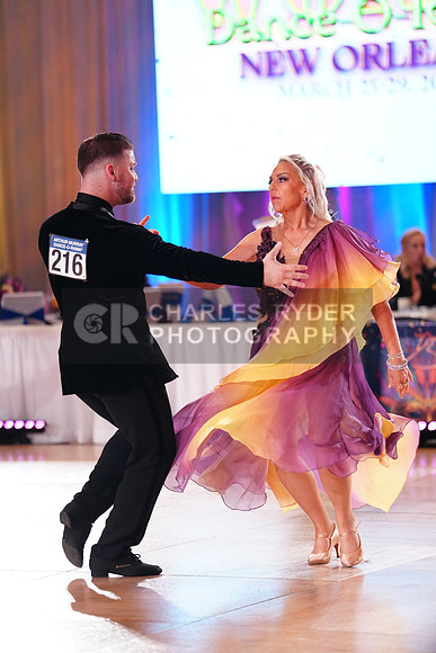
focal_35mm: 163
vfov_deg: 12.6
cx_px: 218
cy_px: 326
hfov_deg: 8.4
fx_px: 2959
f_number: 2.8
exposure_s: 1/500
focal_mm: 163
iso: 2000
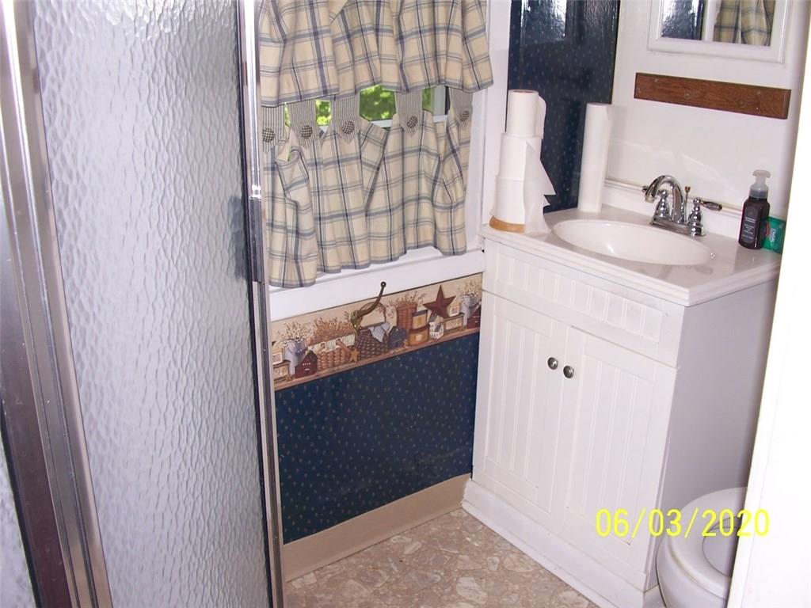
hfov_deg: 52.6
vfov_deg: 40.7
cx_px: 406
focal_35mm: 35
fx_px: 820
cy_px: 304
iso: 80
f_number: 2.8
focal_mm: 6
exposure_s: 1/60
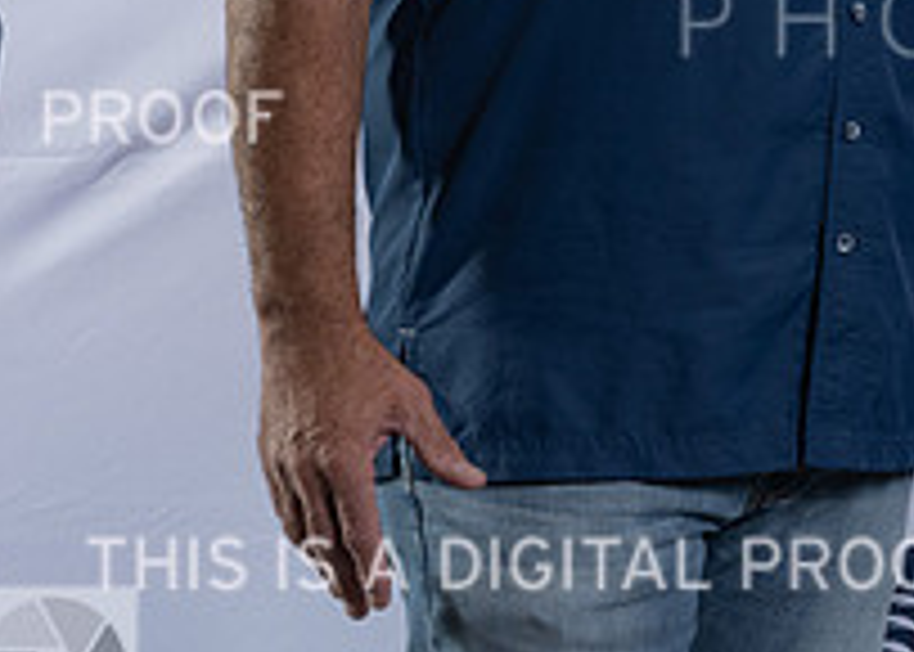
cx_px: 1360
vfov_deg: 5.7
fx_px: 6516
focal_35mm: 251
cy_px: -129
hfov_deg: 7.9
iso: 250
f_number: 8
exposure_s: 1/100
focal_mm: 50
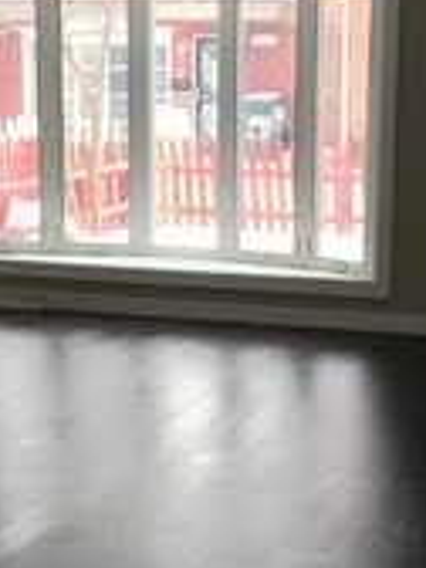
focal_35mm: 83
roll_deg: -0.2
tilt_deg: -10.9
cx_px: 223
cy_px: 385
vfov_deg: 23.4
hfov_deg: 17.8
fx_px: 1362
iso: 40
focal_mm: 4.15
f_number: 2.2
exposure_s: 1/40
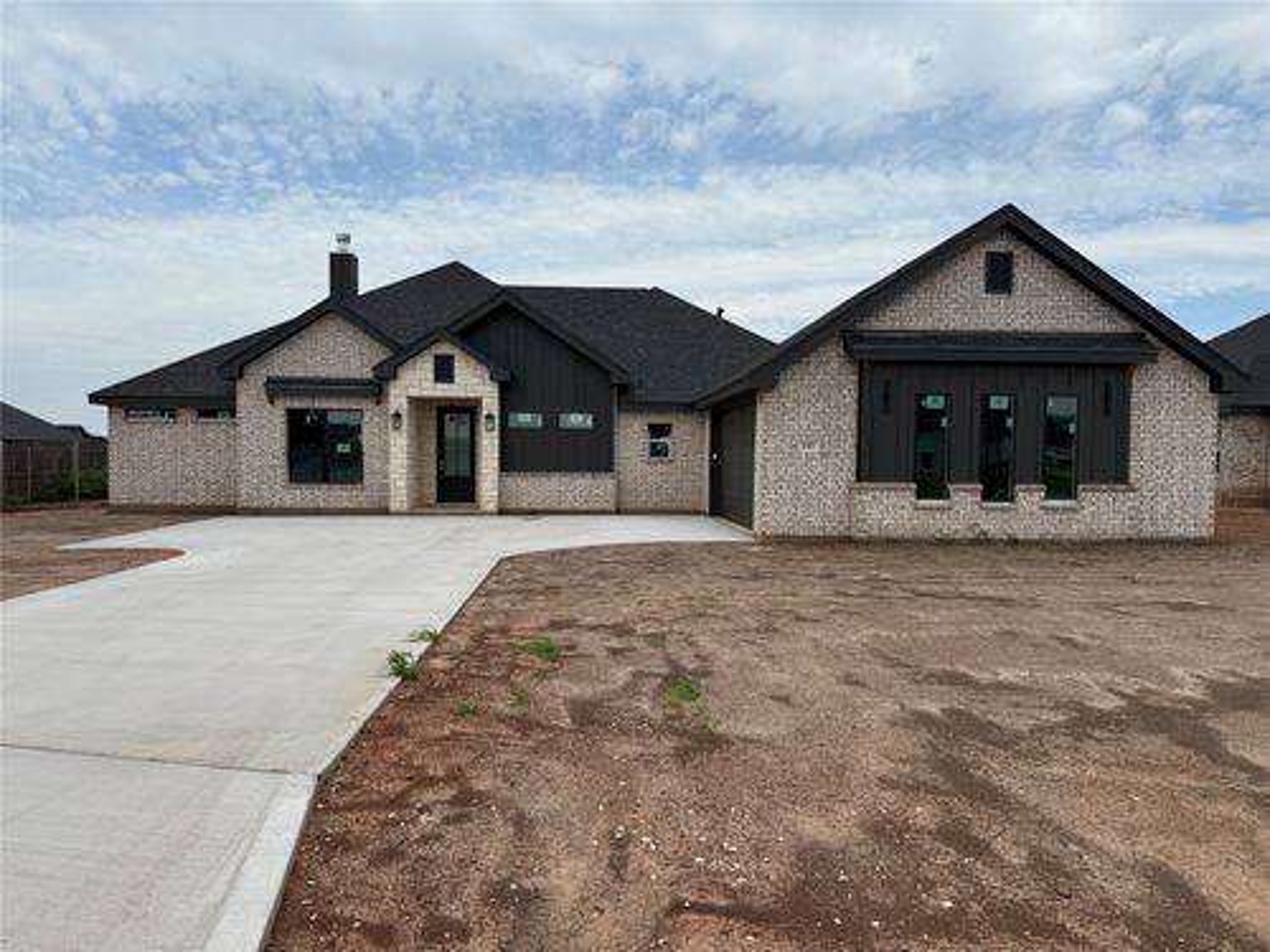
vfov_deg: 56.8
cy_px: 476
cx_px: 635
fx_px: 881
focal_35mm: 24
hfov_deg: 71.6
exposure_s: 1/4167
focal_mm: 6.76
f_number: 1.78
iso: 80
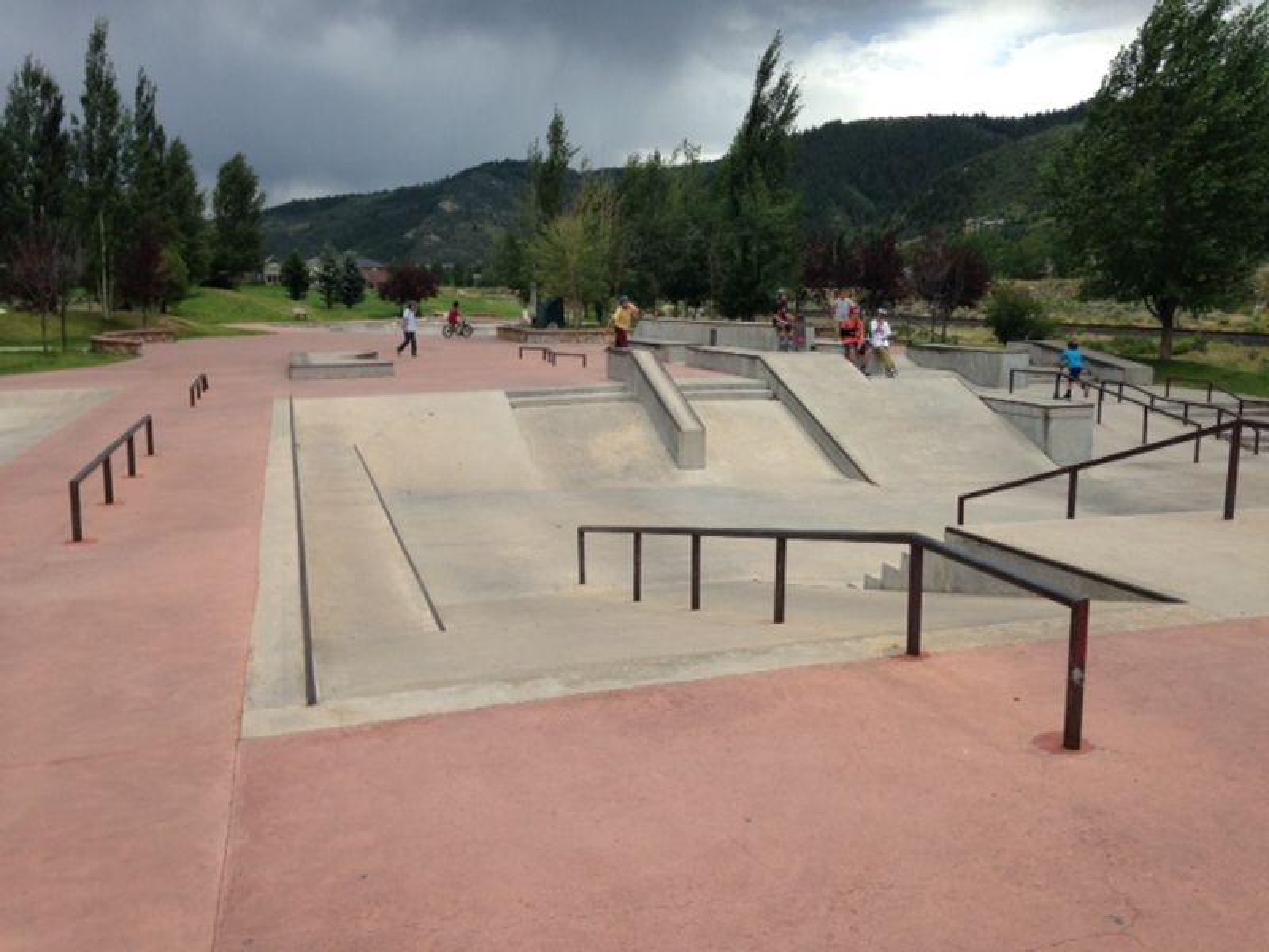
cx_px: 634
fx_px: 1210
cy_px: 476
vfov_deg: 42.9
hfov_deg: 55.4
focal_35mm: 33
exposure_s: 1/786
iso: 50
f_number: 2.4
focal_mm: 4.12
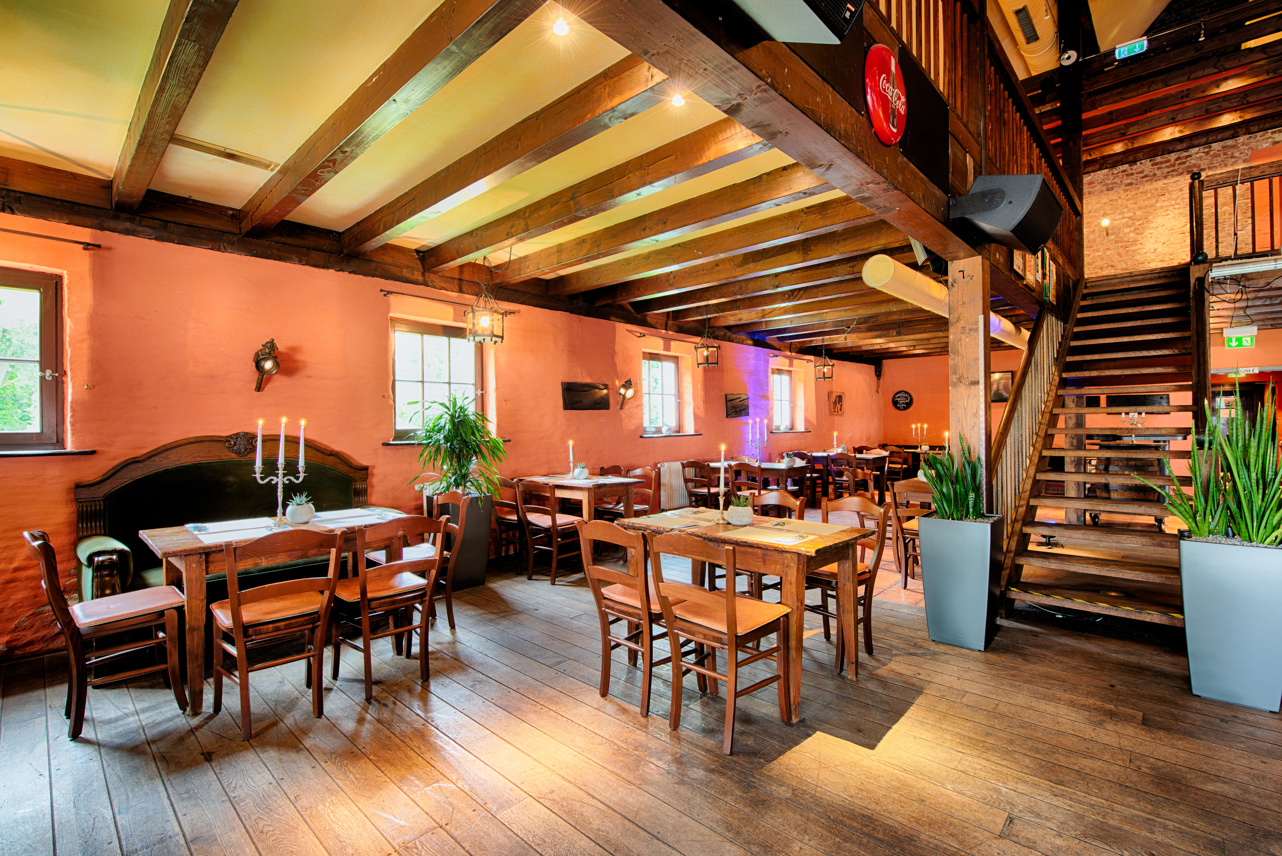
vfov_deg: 73.8
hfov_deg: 96.7
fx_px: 570
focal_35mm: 16
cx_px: 641
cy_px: 428
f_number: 8
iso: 100
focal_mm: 16
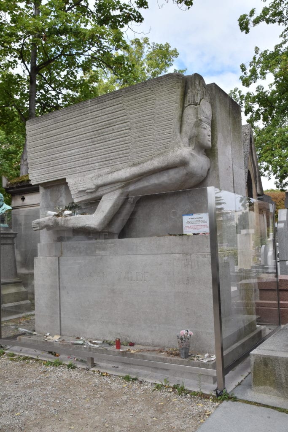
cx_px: 144
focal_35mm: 33
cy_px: 216
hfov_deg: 40.0
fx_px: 396
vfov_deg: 57.2
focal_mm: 22
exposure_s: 1/320
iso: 200
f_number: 9
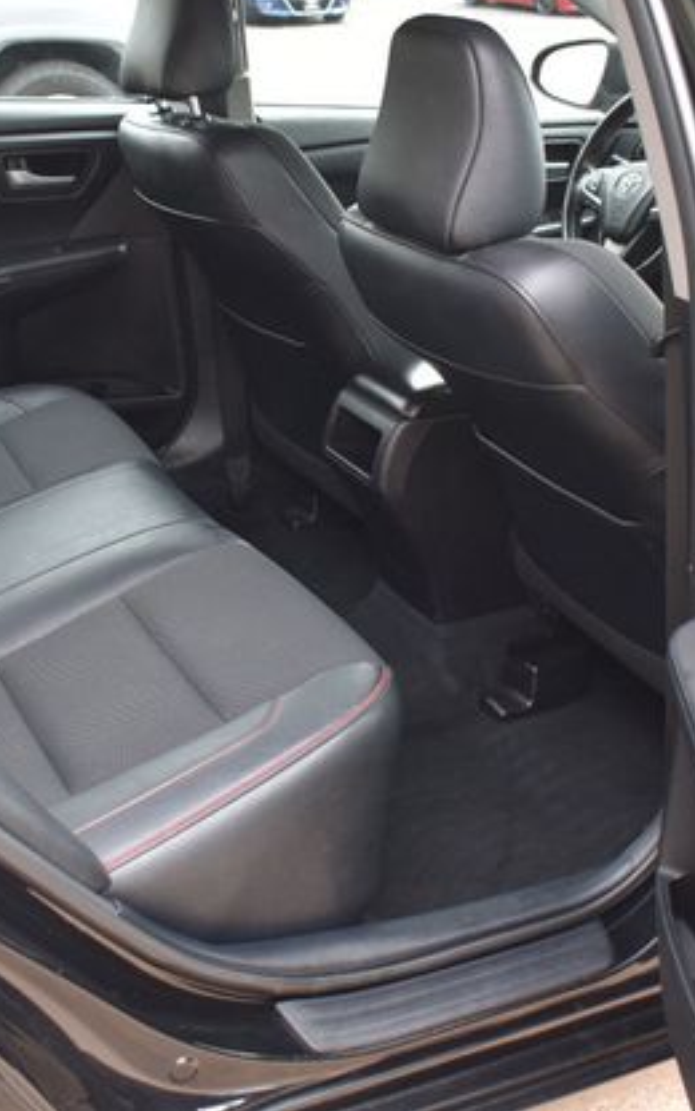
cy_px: 545
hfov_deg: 27.4
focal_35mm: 47
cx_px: 369
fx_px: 1424
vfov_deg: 42.6
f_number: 5.6
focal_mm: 20
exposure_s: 1/100
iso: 400
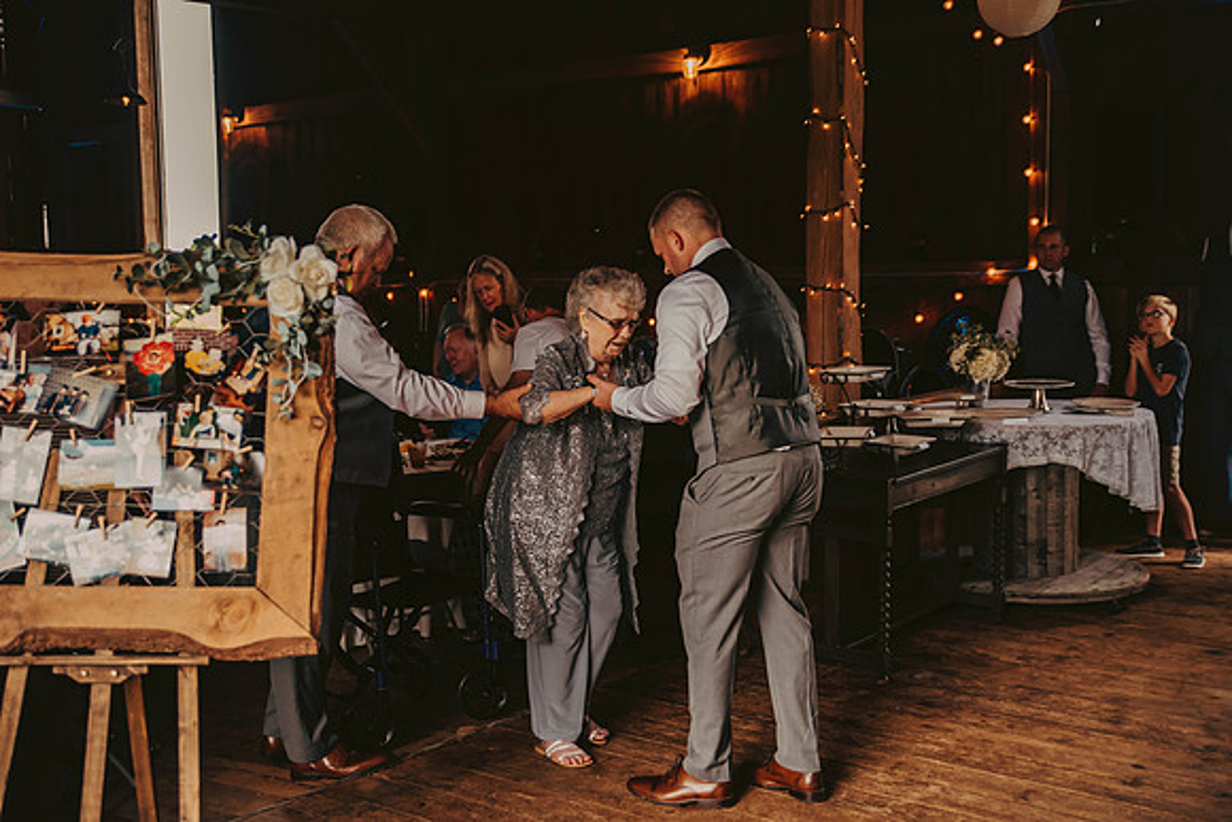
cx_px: 616
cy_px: 411
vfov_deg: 30.5
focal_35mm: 44
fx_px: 1506
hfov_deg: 44.5
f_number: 2.8
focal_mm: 44
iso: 800
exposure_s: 1/200
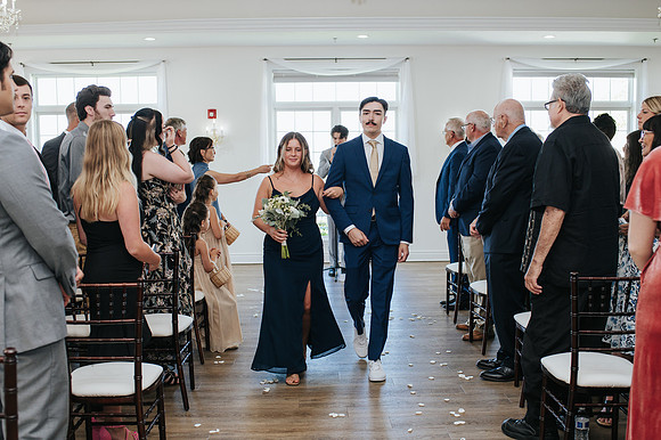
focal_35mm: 41
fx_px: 746
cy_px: 243
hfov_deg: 47.8
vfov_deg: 32.8
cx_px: 329
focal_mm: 35
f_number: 3.5
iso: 800
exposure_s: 1/200
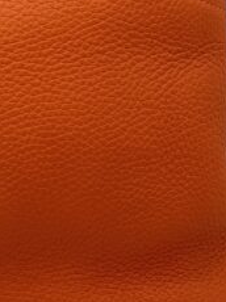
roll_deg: +0.3
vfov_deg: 16.3
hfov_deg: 12.2
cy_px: -63
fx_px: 1012
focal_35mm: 116
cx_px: -106
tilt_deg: -12.5
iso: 32
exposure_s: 1/110
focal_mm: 5.7
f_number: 1.5
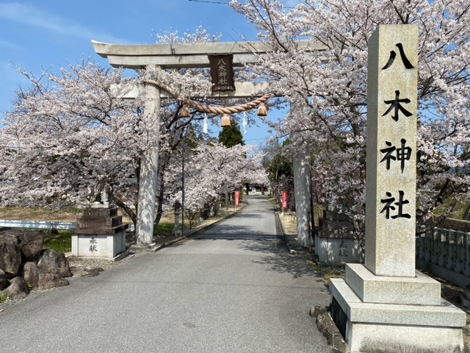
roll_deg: +0.3
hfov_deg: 67.3
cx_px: 235
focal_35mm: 26
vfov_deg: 53.1
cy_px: 176
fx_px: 353
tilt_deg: -0.3
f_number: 1.8
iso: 32
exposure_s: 1/2890
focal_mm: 4.25
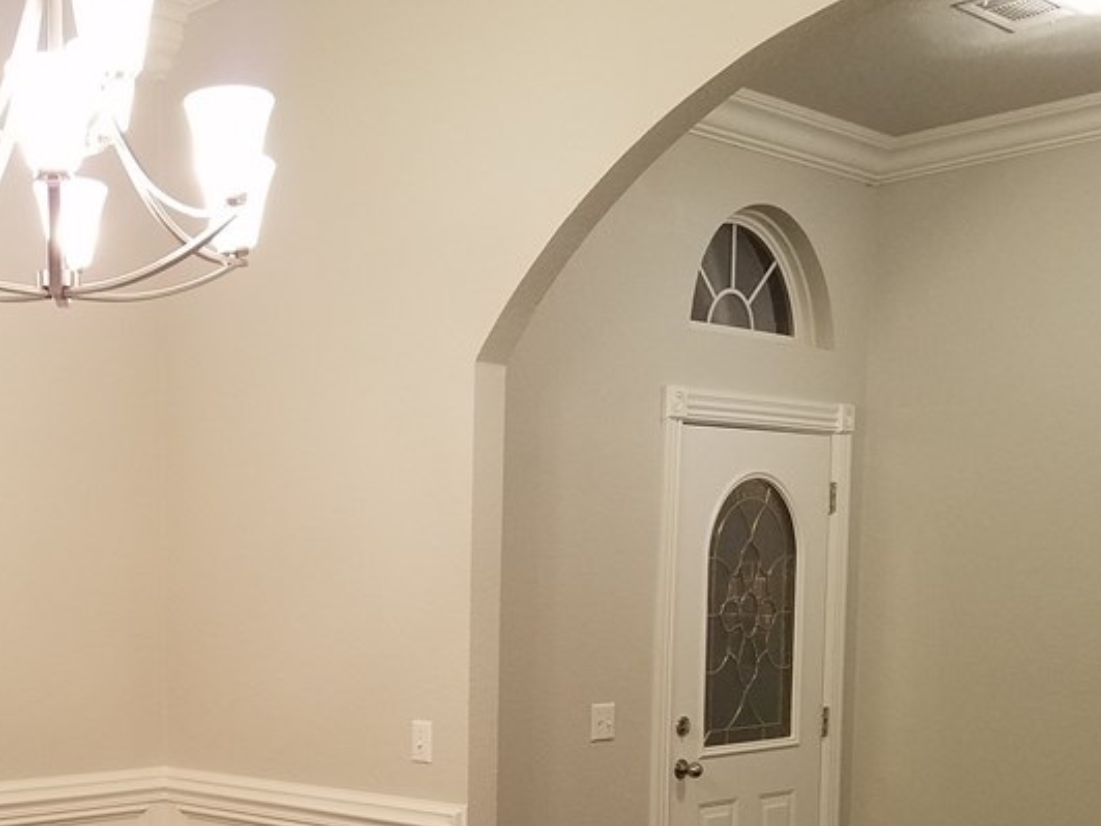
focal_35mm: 50
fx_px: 1590
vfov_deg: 28.2
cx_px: 168
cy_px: 716
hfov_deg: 36.4
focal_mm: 4.2
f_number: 1.7
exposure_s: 1/24
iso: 160
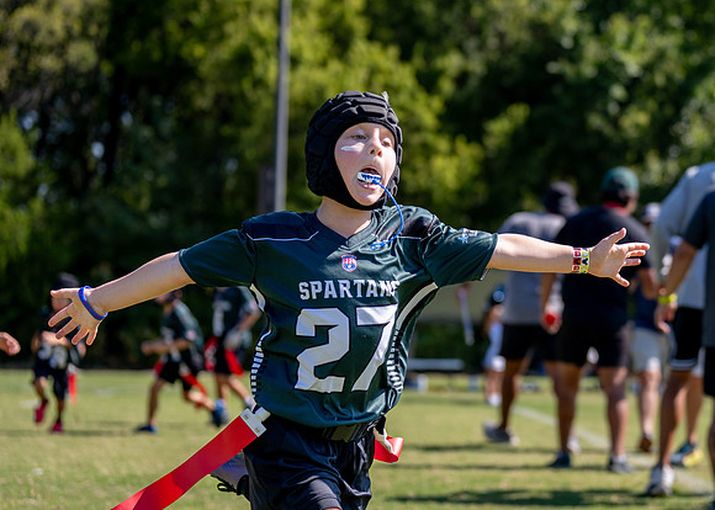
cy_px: 218
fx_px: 2119
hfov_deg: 19.1
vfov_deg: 13.7
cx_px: 502
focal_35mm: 104
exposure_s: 1/2500
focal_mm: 70
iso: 200
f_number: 2.8
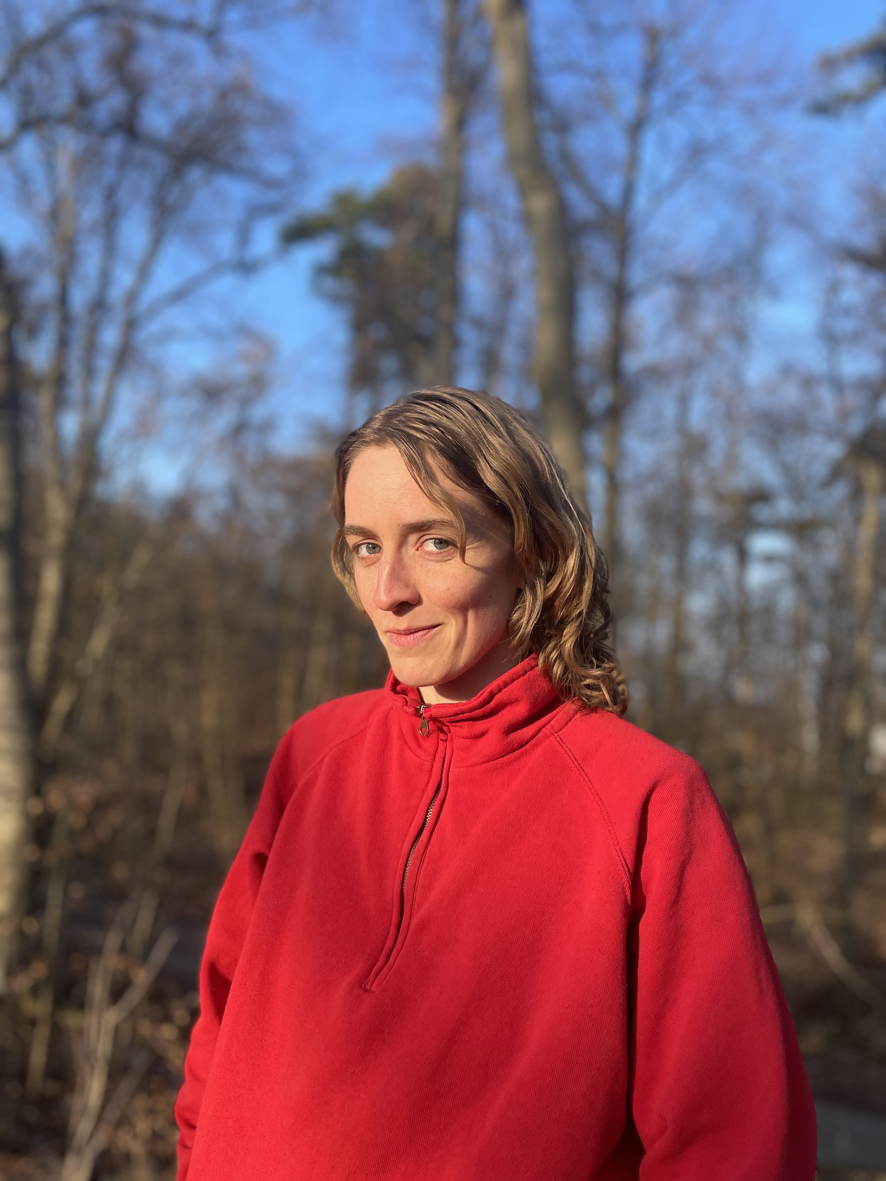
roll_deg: -2.3
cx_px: 443
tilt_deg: +5.7
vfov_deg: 67.3
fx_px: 887
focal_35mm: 26
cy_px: 590
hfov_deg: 53.1
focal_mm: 4.2
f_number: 1.6
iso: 50
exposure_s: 1/1595
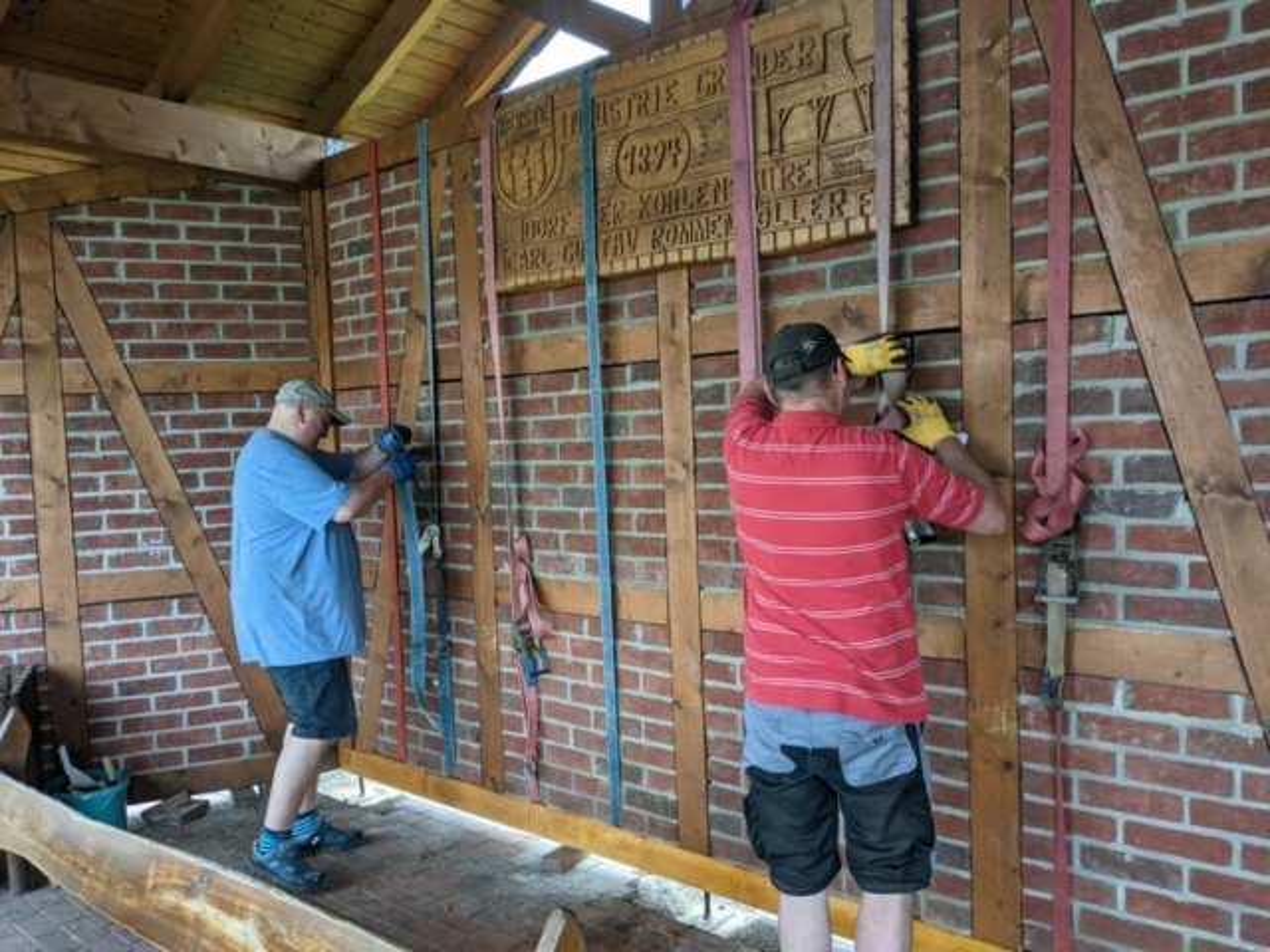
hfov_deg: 65.3
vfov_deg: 51.4
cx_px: 635
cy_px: 476
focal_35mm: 27
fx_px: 991
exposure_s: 1/99.9
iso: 128
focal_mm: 4.38
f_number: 1.73
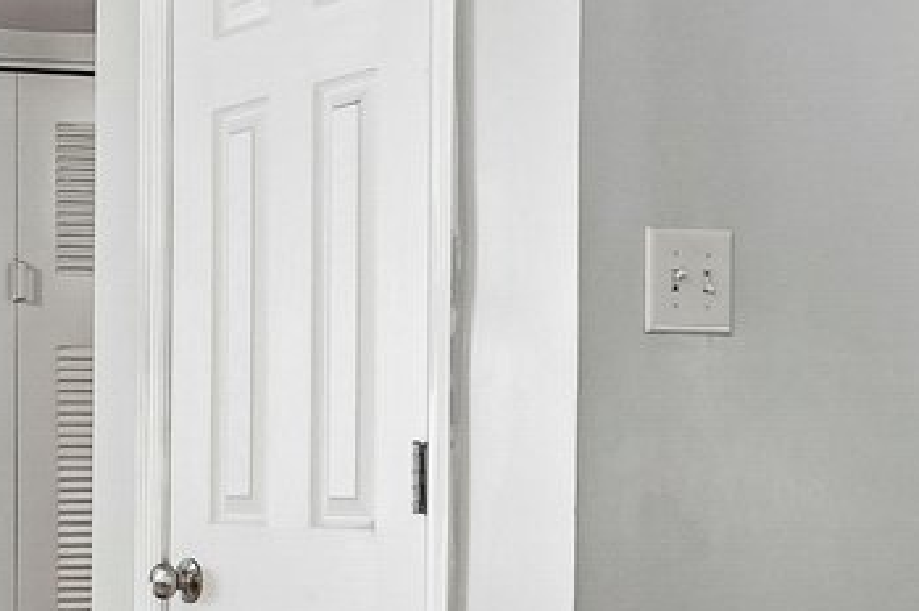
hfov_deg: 19.1
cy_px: 486
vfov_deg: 14.4
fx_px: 2397
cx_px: -456
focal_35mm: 94
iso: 800
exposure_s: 1/13
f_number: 8
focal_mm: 16
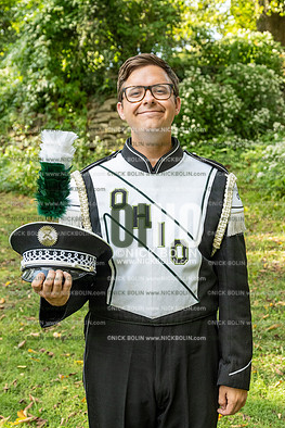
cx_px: 156
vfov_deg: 35.6
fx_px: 664
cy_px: 234
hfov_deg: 24.2
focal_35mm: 56
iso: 1000
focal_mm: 49
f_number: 5.6
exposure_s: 1/640
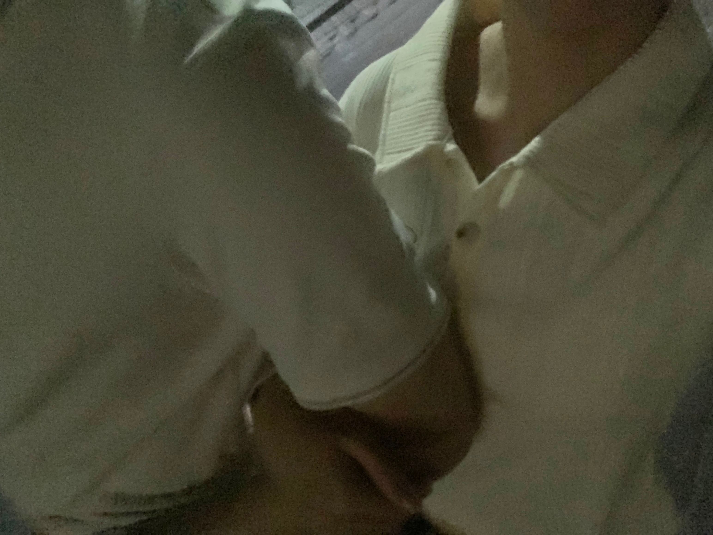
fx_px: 659
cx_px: 356
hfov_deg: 56.8
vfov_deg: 44.2
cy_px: 268
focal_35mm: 32
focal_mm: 2.87
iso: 1600
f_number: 2.2
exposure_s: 1/16
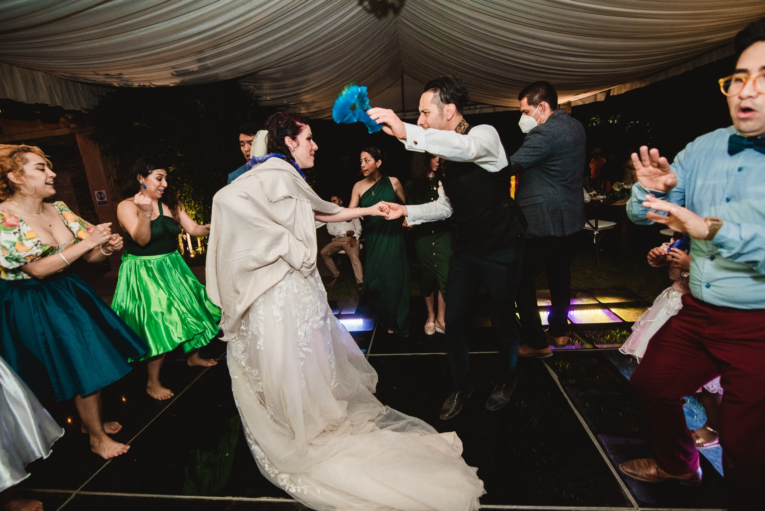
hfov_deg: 96.7
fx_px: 340
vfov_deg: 73.8
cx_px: 382
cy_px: 256
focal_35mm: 16
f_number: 3.2
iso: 1250
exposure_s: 1/125
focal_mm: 16
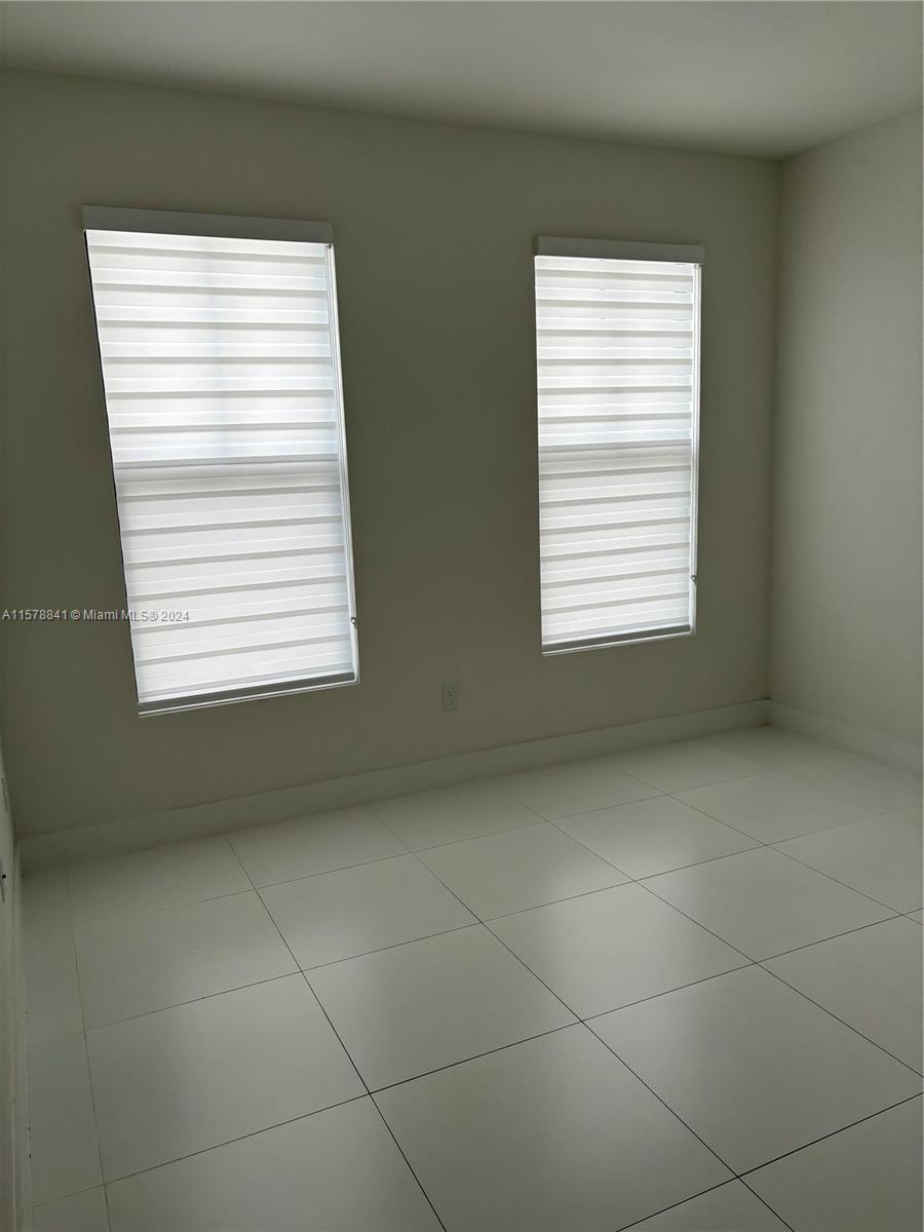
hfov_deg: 53.1
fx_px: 925
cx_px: 462
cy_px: 616
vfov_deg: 67.3
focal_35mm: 26
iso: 50
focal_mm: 5.96
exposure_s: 1/312
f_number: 1.6
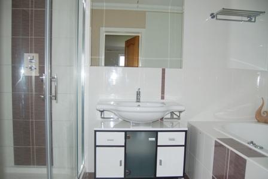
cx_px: 134
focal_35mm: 27
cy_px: 90
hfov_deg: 67.4
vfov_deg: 47.9
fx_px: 201
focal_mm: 18
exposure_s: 1/60
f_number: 3.5
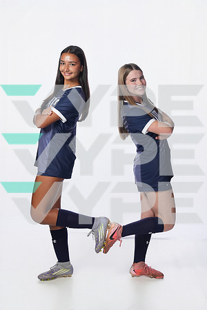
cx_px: 104
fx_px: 552
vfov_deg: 31.4
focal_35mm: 64
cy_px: 155
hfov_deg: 21.2
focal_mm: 64
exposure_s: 1/250
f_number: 8
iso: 800
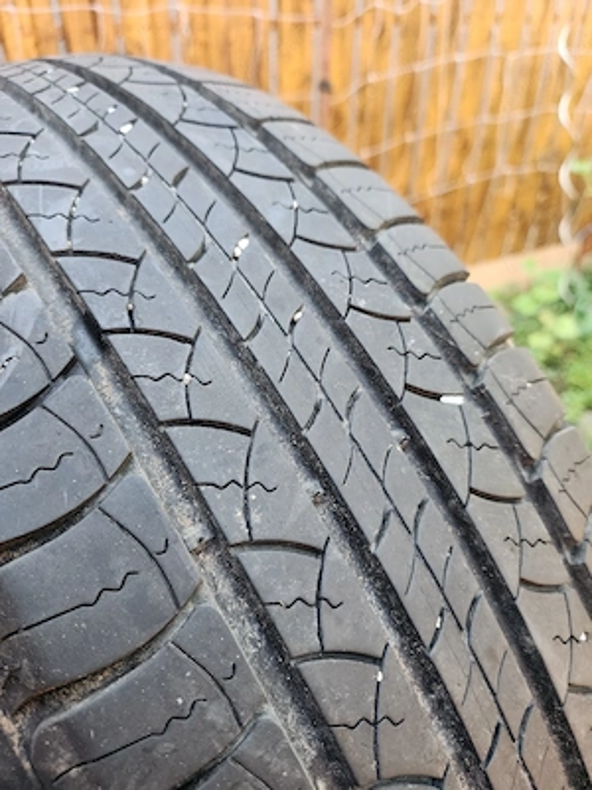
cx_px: 296
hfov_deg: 56.8
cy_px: 395
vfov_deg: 71.6
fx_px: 547
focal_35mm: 24
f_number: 1.8
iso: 200
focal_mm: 5
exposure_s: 1/101
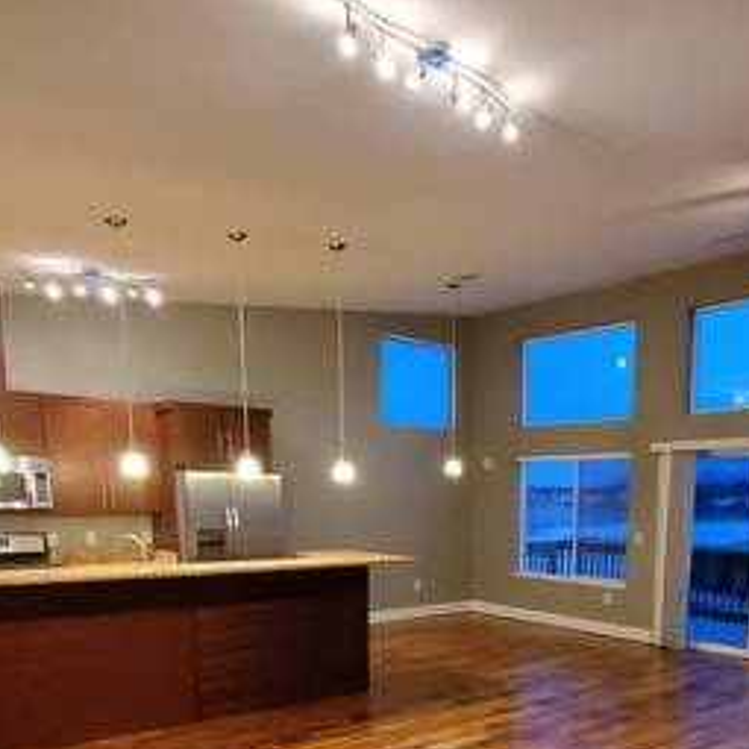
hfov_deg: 53.0
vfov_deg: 49.8
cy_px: 632
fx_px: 734
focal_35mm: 30
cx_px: 501
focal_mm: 1.8
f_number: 2.2
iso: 500
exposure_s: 1/29
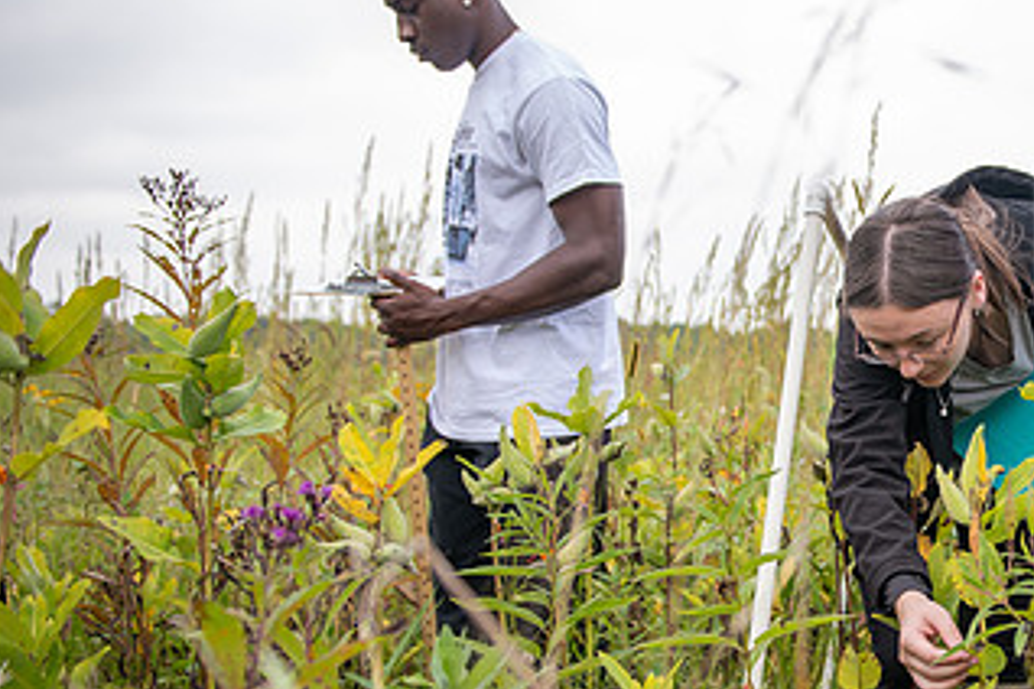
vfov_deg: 26.4
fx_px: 1465
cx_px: 936
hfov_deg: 36.4
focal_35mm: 51
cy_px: 411
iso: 125
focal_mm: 28
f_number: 3.2
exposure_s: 1/400
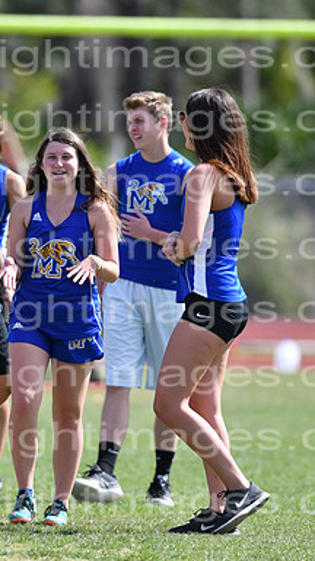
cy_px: 280
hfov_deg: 1.7
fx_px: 10579
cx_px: 74
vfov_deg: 3.0
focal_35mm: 711
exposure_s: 1/1250
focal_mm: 300
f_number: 3.2
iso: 100
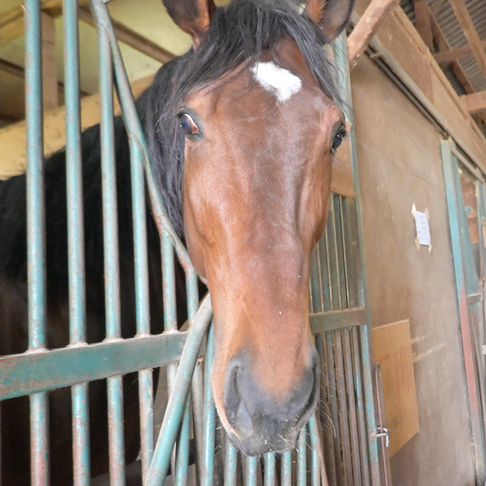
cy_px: 240
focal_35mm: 31
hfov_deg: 51.6
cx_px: 321
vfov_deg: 52.5
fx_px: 492
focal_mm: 16
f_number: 3.5
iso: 7200
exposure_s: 1/250
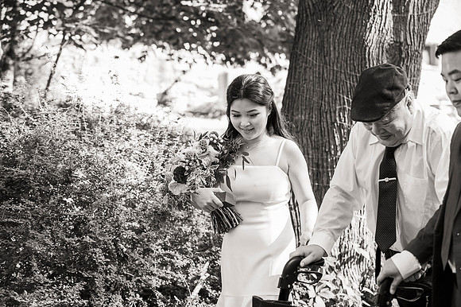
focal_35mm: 75
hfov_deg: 27.0
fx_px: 960
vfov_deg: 18.2
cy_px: 154
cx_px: 230
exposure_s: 1/250
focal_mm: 75
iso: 800
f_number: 3.5
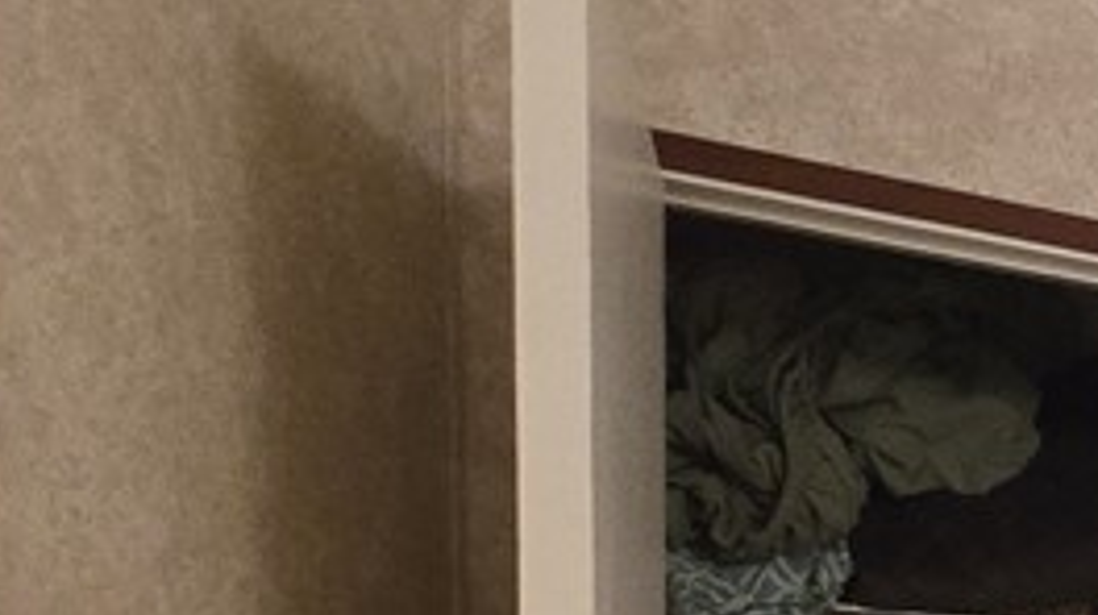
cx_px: 2092
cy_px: 1055
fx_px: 1600
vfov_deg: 18.0
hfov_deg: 20.7
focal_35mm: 55
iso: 800
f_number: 2.2
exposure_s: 1/60
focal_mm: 2.2
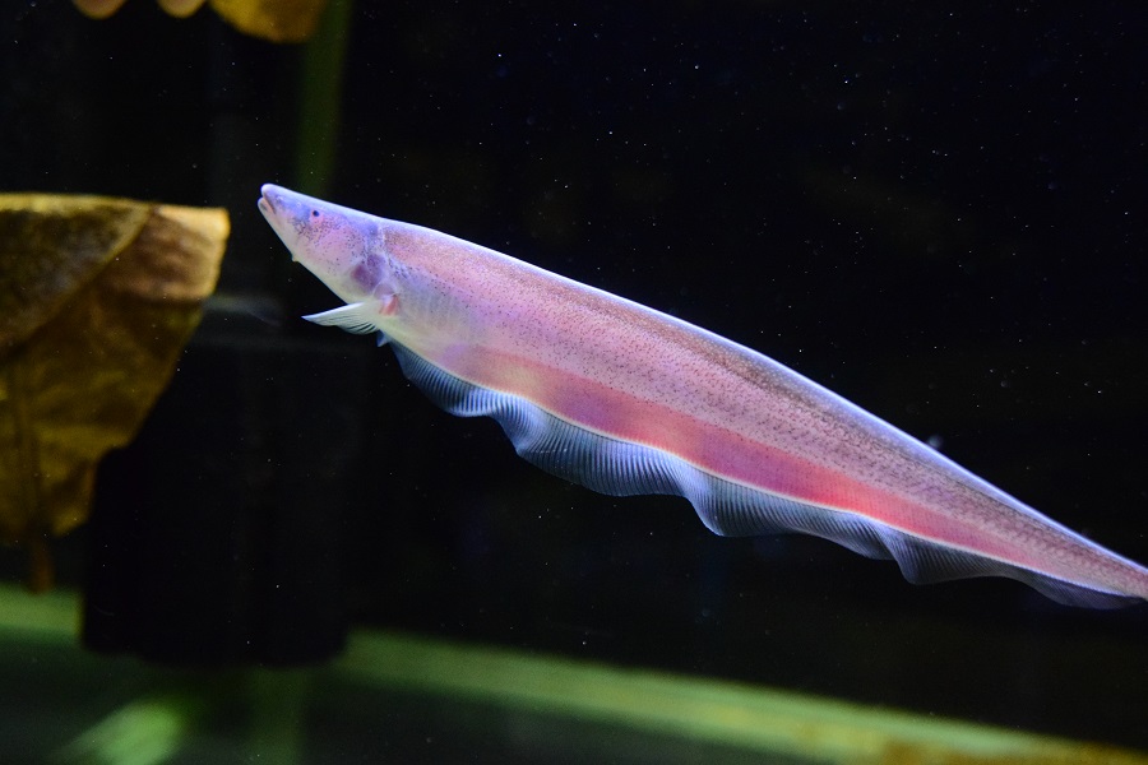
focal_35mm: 52
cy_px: 382
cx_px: 574
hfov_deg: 37.9
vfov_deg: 25.8
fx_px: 1674
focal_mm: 35
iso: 5000
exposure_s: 1/640
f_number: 4
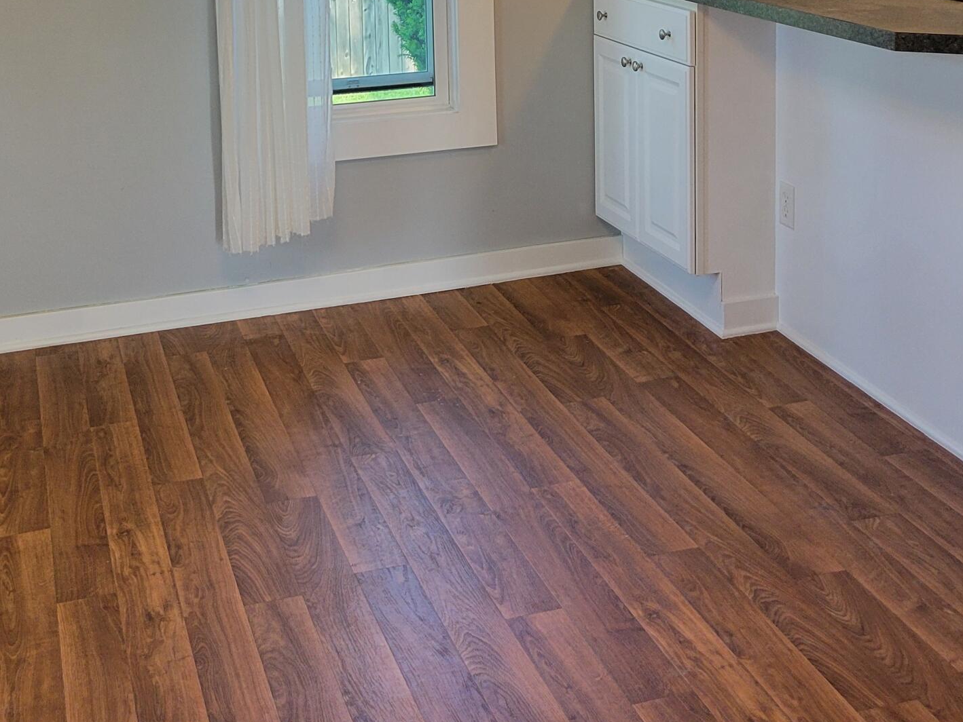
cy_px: 50
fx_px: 1530
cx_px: 464
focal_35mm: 55
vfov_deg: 25.6
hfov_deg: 34.9
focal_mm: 5.4
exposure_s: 1/120
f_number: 1.8
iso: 250
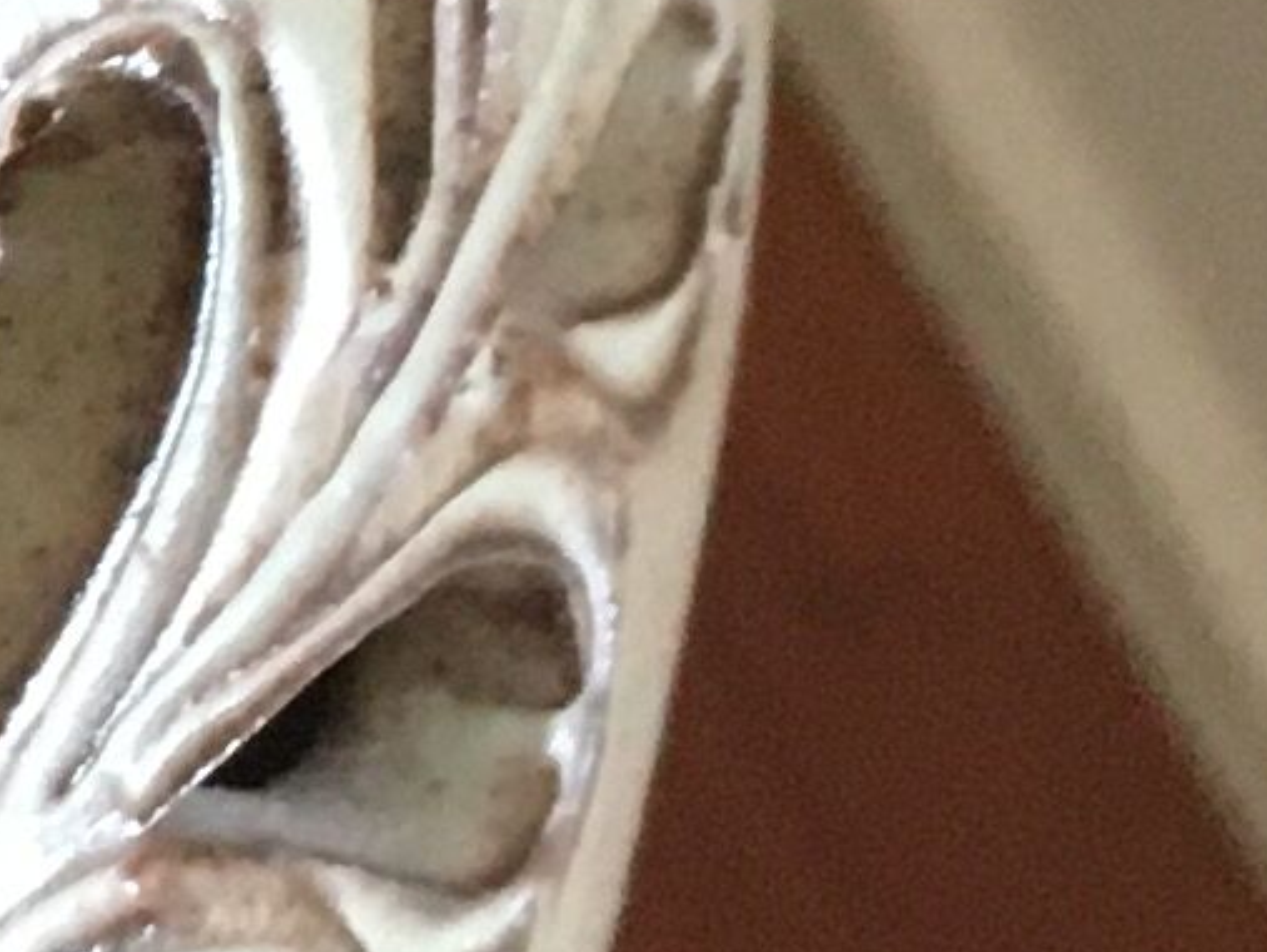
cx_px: -2504
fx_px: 8459
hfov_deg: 7.5
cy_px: 383
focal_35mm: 231
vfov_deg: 6.4
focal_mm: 4.15
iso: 200
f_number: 2.2
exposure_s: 1/33
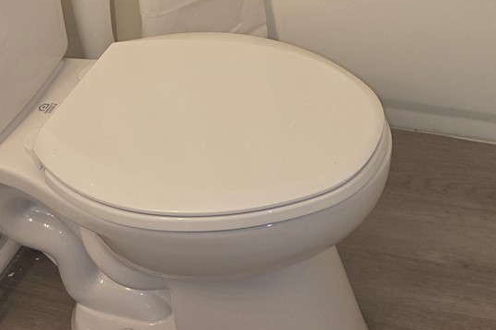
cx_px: 369
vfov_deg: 17.6
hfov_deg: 28.1
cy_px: -138
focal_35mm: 71
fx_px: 978
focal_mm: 5.4
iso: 40
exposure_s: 1/60
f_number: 1.8
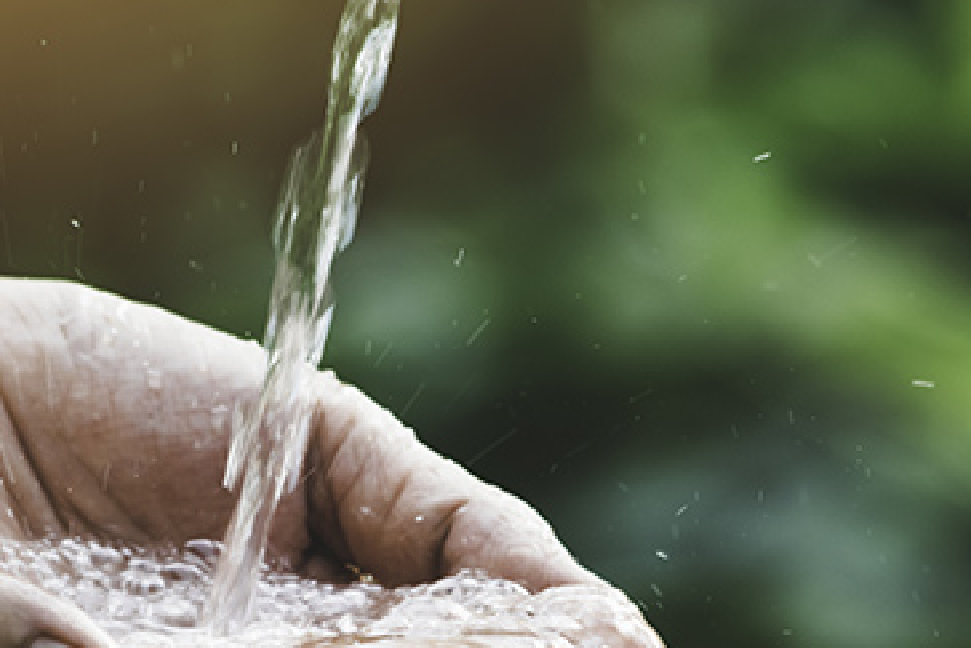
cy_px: 441
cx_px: 384
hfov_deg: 3.5
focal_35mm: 593
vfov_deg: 2.3
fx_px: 16000
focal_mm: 180
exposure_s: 1/250
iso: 200
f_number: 8
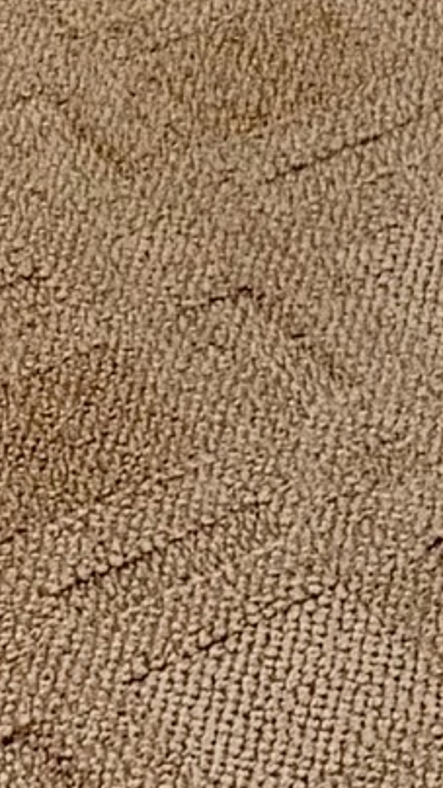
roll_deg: -0.6
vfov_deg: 9.1
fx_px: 4159
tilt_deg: -11.7
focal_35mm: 199
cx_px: 1345
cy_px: -1408
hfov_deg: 5.7
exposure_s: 1/60
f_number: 1.78
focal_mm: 6.76
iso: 500
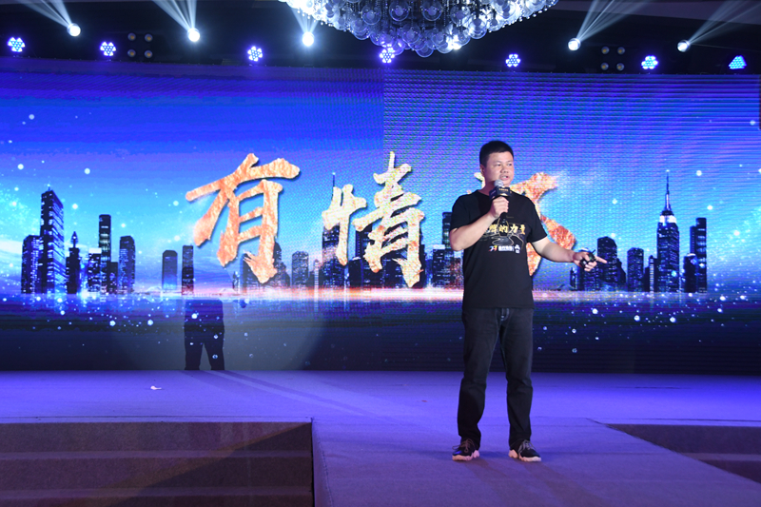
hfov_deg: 41.1
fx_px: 1014
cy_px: 254
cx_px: 380
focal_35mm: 48
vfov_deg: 28.1
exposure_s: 1/160
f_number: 6.3
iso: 1000
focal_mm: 32
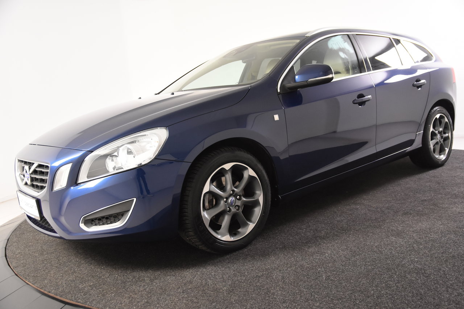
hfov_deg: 57.2
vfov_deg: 40.0
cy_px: 154
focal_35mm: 33
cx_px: 232
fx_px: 425
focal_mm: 22
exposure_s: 1/50
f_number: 3.5
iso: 1600
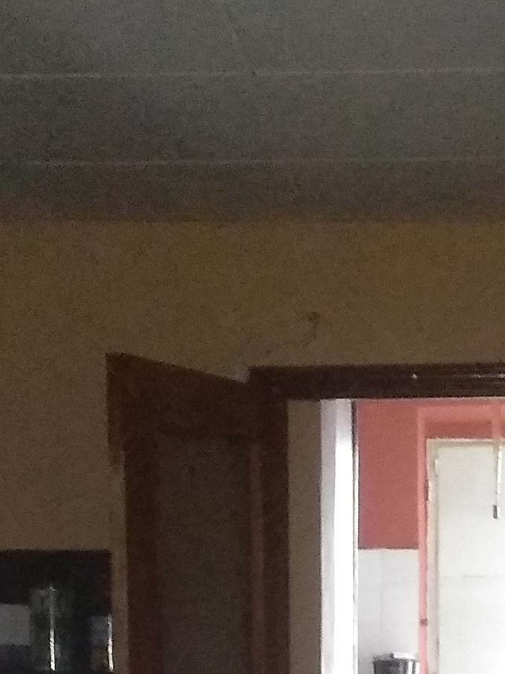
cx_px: 437
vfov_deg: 16.3
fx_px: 2217
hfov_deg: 12.9
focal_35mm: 114
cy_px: 896
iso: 1600
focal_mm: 3.82
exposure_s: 1/17
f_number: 2.2
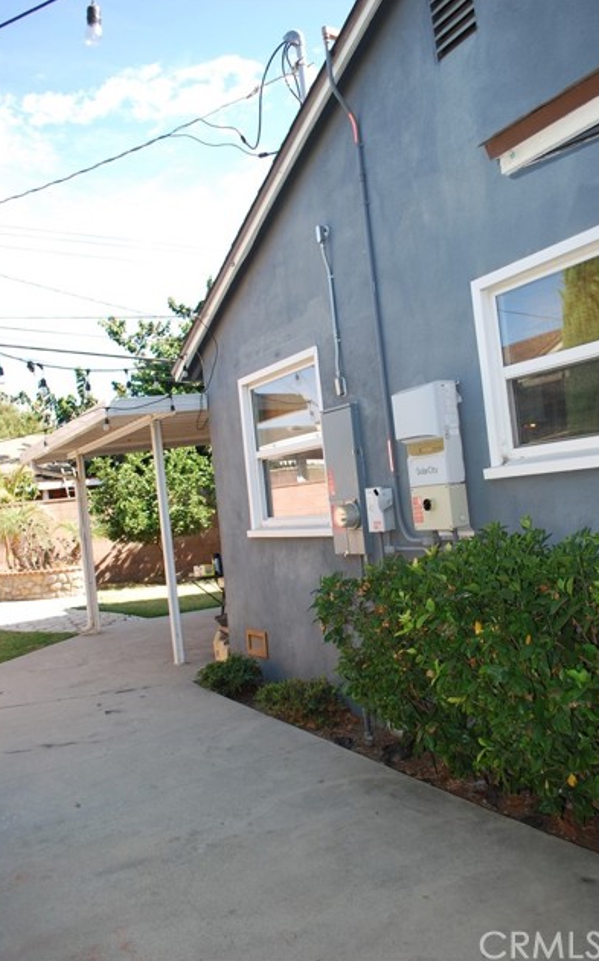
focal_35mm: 28
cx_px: 306
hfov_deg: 44.5
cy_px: 479
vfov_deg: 66.5
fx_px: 732
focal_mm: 18
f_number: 3.5
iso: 100
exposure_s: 1/160
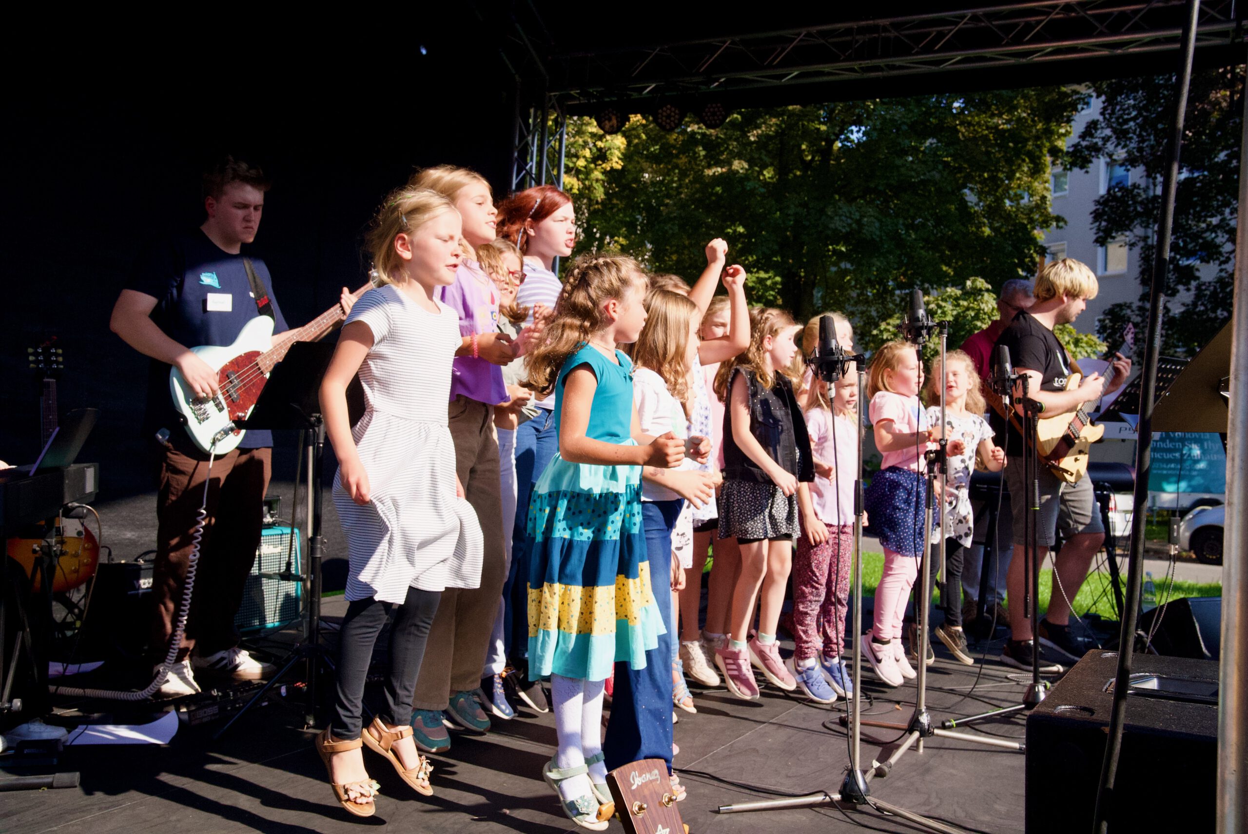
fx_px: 1214
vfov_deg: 37.9
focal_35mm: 35
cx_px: 624
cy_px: 417
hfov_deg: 54.4
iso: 4000
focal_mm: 35
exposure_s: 1/3200
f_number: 10
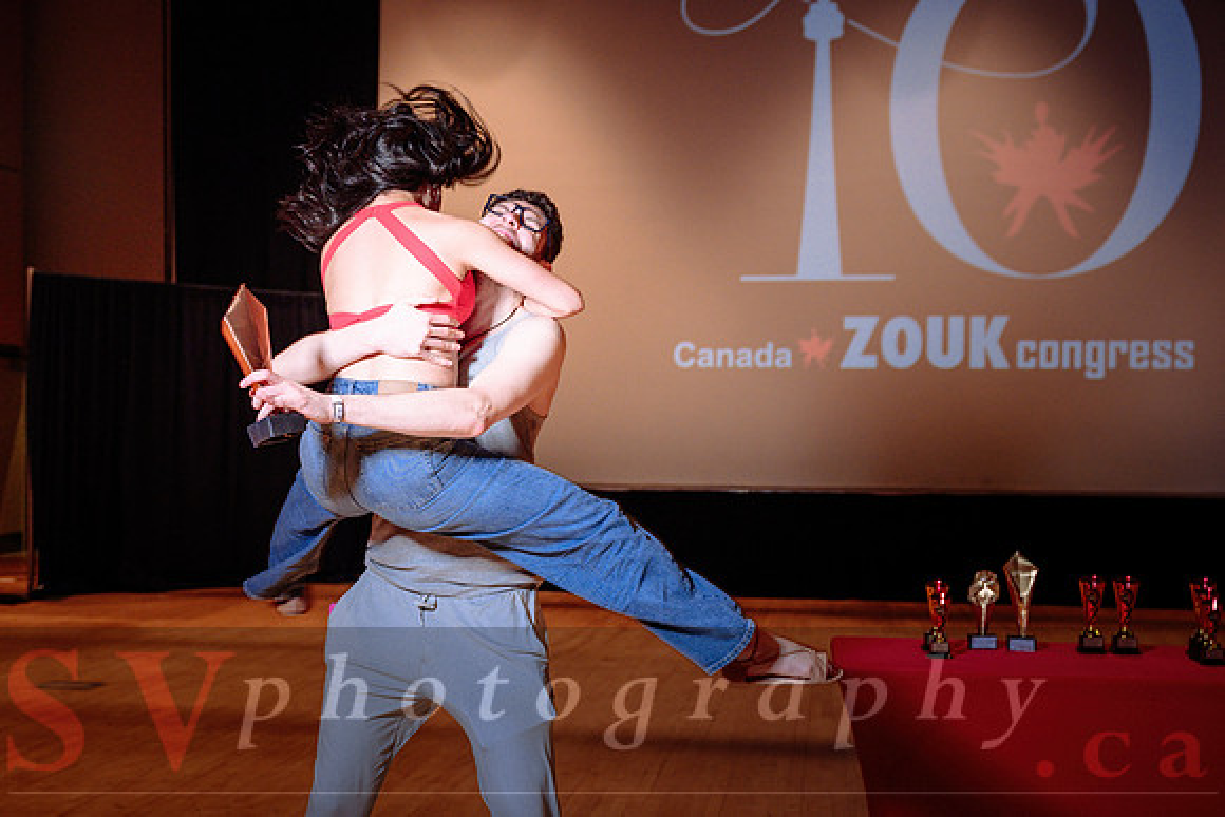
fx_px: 1716
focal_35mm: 50
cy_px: 502
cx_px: 472
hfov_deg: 39.1
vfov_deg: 26.7
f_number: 4
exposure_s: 1/125
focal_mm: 41
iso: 1000
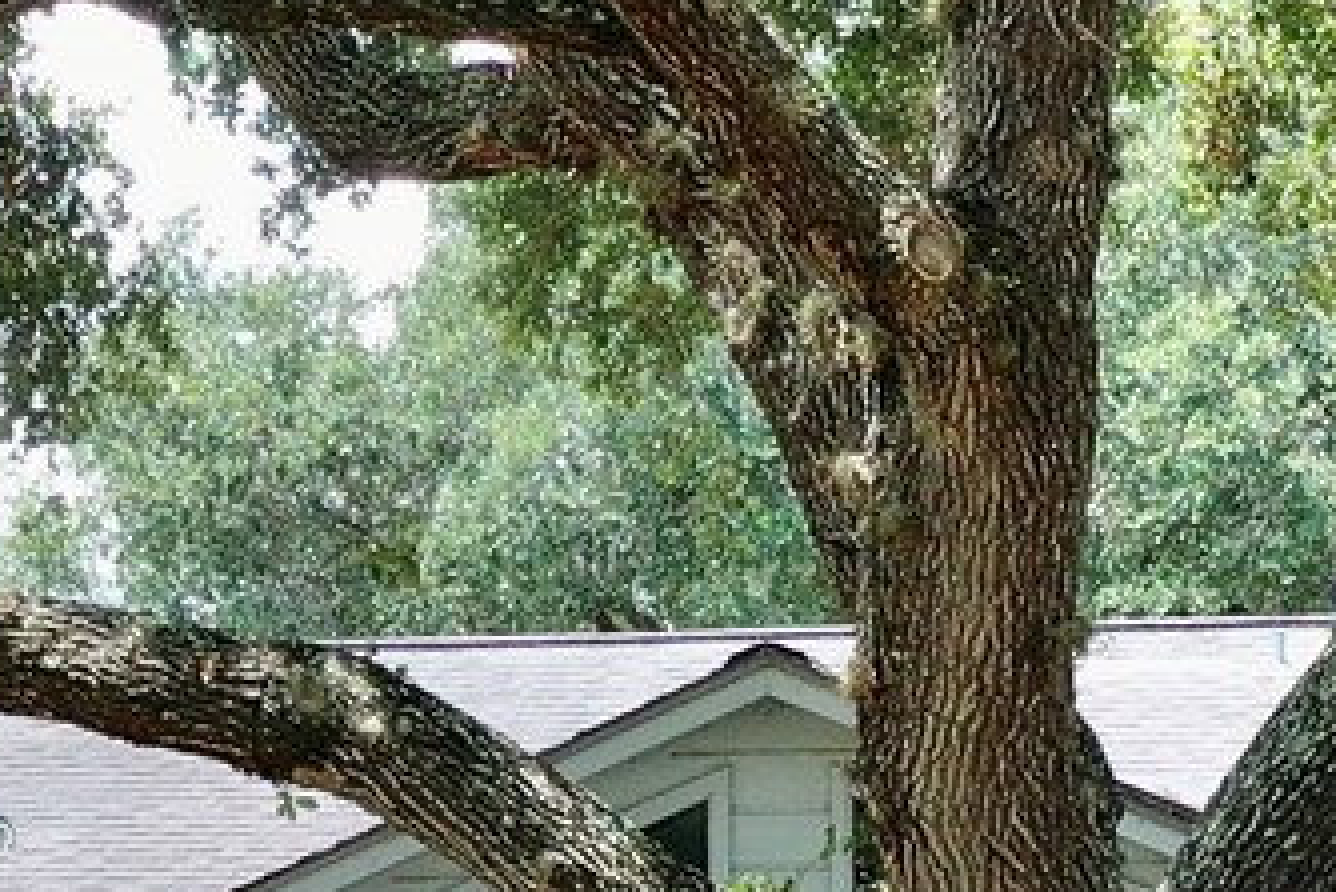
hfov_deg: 11.3
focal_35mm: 182
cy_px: 1860
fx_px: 6757
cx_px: 316
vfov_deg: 7.2
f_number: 4.5
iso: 100
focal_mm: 10.26
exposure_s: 1/160
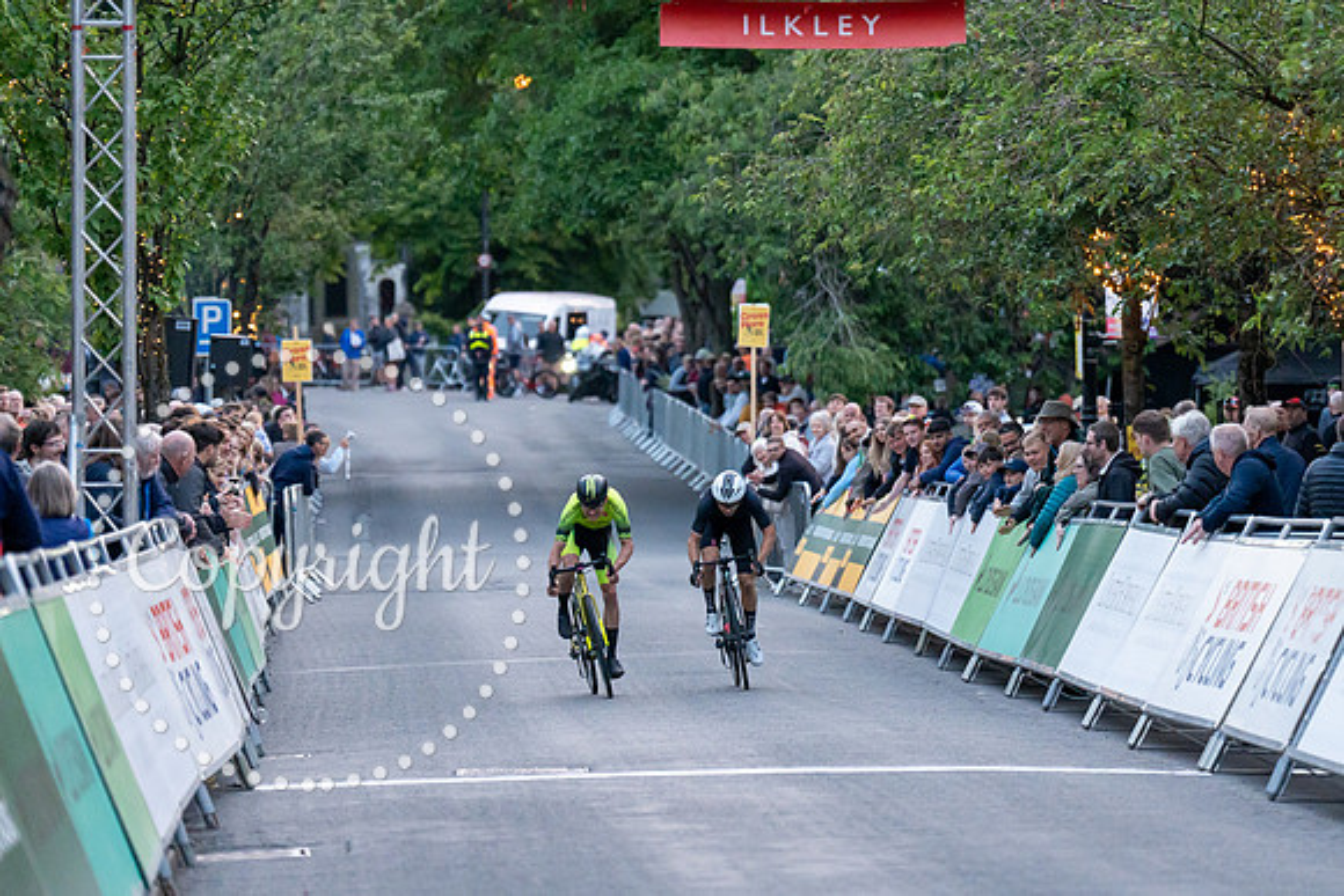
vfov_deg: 6.7
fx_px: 7655
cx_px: 818
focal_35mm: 205
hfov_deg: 10.0
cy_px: 436
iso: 3200
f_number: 2.8
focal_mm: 144
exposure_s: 1/1000
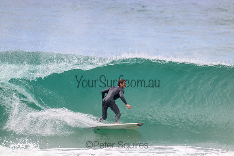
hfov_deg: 2.6
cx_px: 117
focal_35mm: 800
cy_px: 78
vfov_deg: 1.7
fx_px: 5201
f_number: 11
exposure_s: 1/2000
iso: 1800
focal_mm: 800
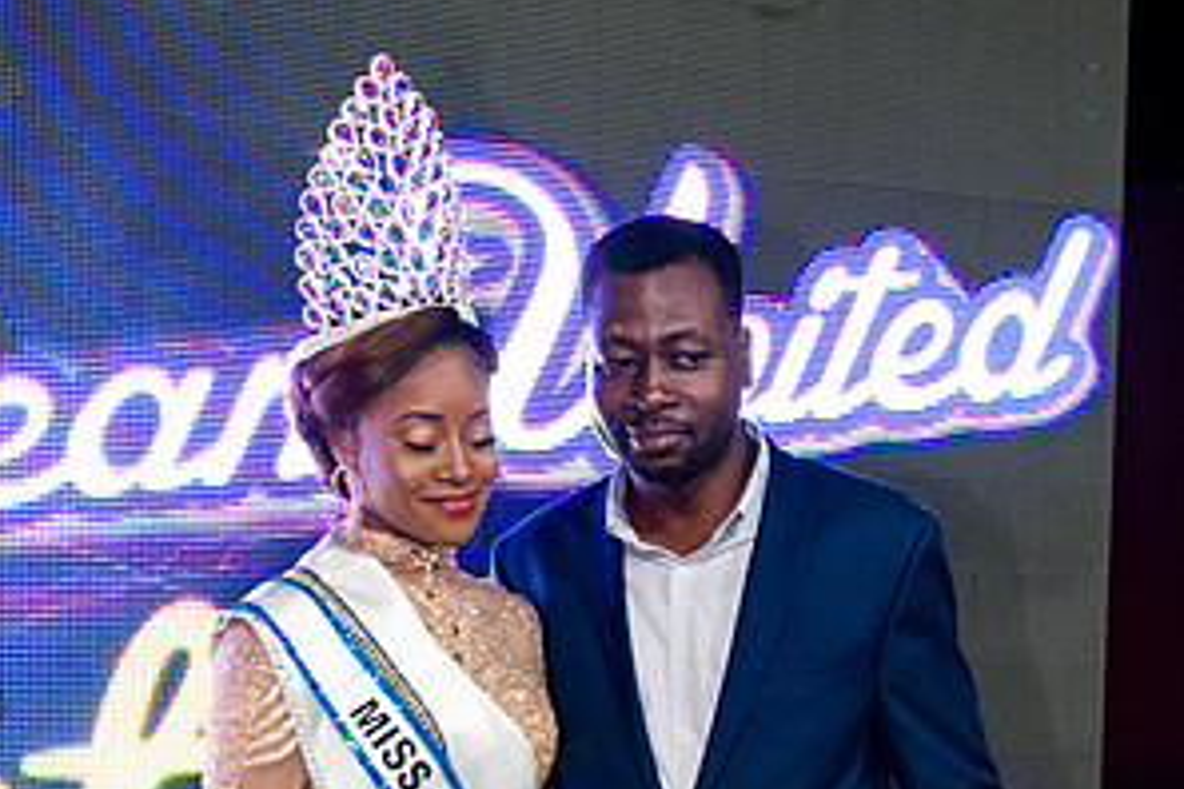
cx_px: 594
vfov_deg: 15.3
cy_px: 737
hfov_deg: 23.1
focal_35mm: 88
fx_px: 2894
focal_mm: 58
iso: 4000
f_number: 5
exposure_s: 1/160
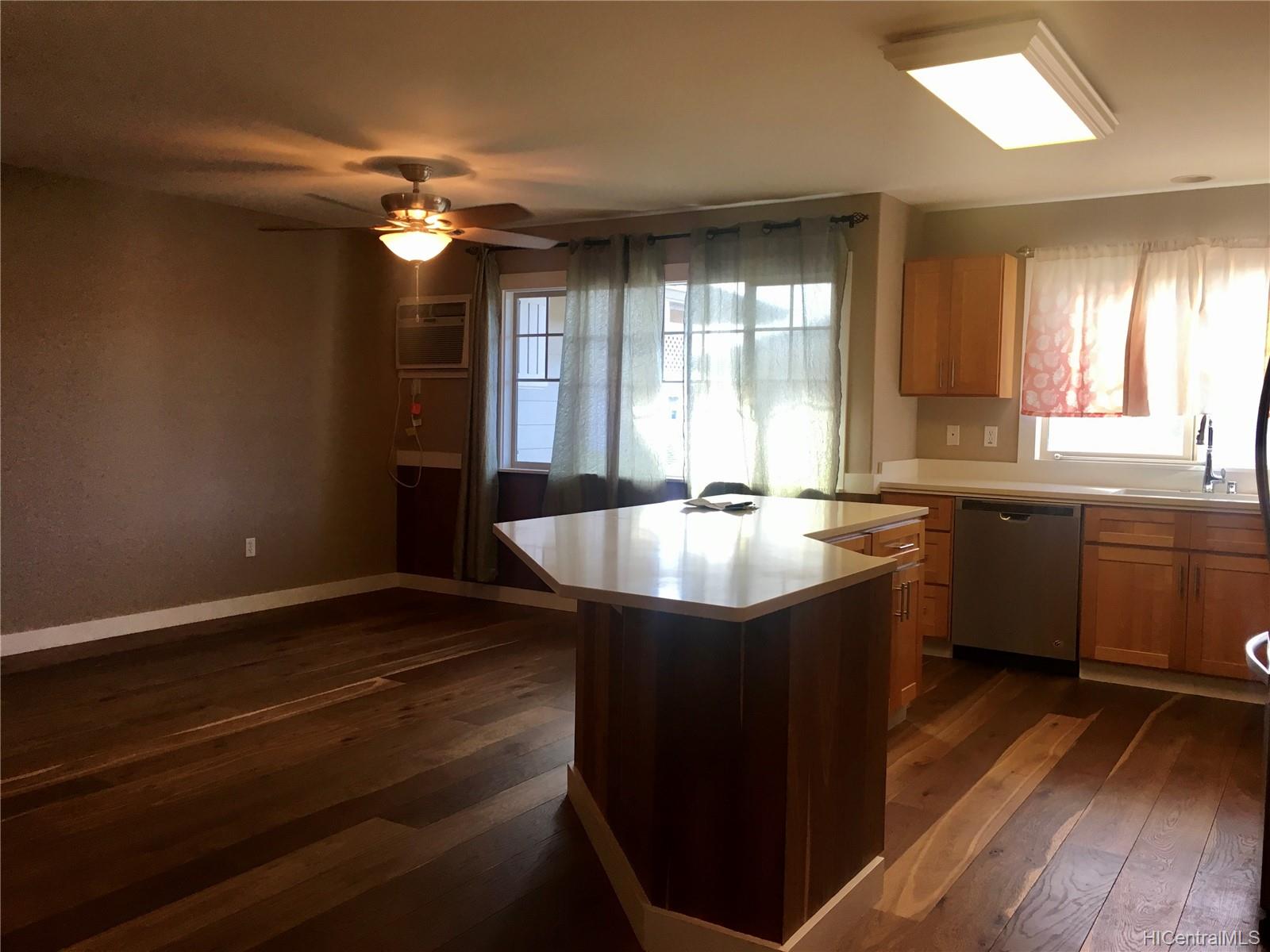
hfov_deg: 61.7
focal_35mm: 29
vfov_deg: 48.2
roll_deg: -1.3
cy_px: 476
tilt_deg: -2.4
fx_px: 1064
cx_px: 635
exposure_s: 1/30
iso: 32
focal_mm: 4.15
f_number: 2.2
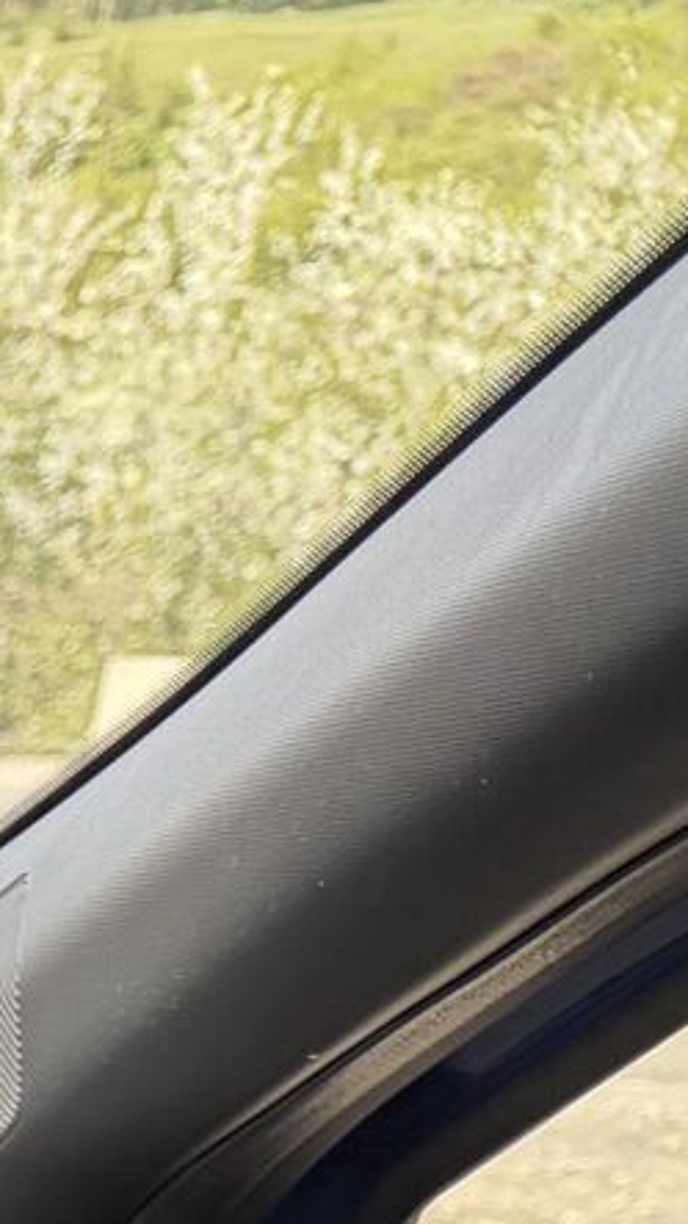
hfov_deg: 5.8
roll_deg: -1.3
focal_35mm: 151
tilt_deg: -23.7
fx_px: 4900
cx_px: -2749
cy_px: 2371
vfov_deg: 12.6
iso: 100
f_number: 1.78
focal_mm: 6.76
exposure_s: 1/459
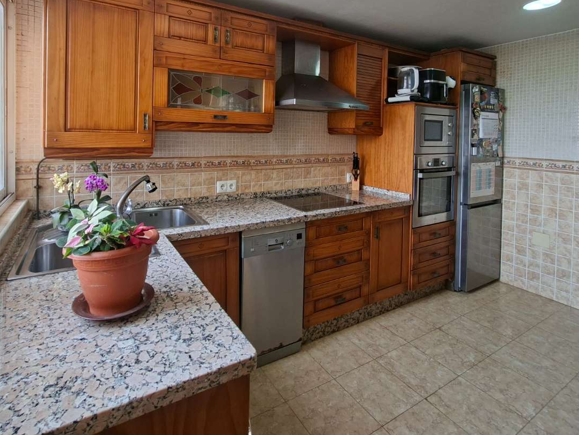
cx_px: 261
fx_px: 301
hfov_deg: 87.5
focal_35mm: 18
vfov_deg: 69.1
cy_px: 136
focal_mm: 1.74
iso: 40
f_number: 2.2
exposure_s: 1/40
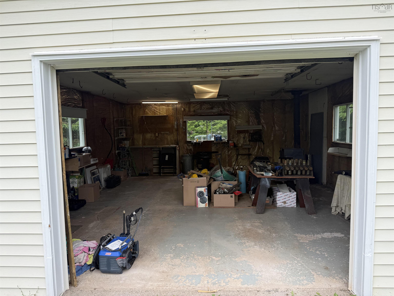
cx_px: 197
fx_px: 273
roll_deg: +1.6
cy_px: 148
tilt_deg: -3.8
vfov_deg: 56.8
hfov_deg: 71.6
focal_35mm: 24
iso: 80
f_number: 1.78
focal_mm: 6.76
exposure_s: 1/361
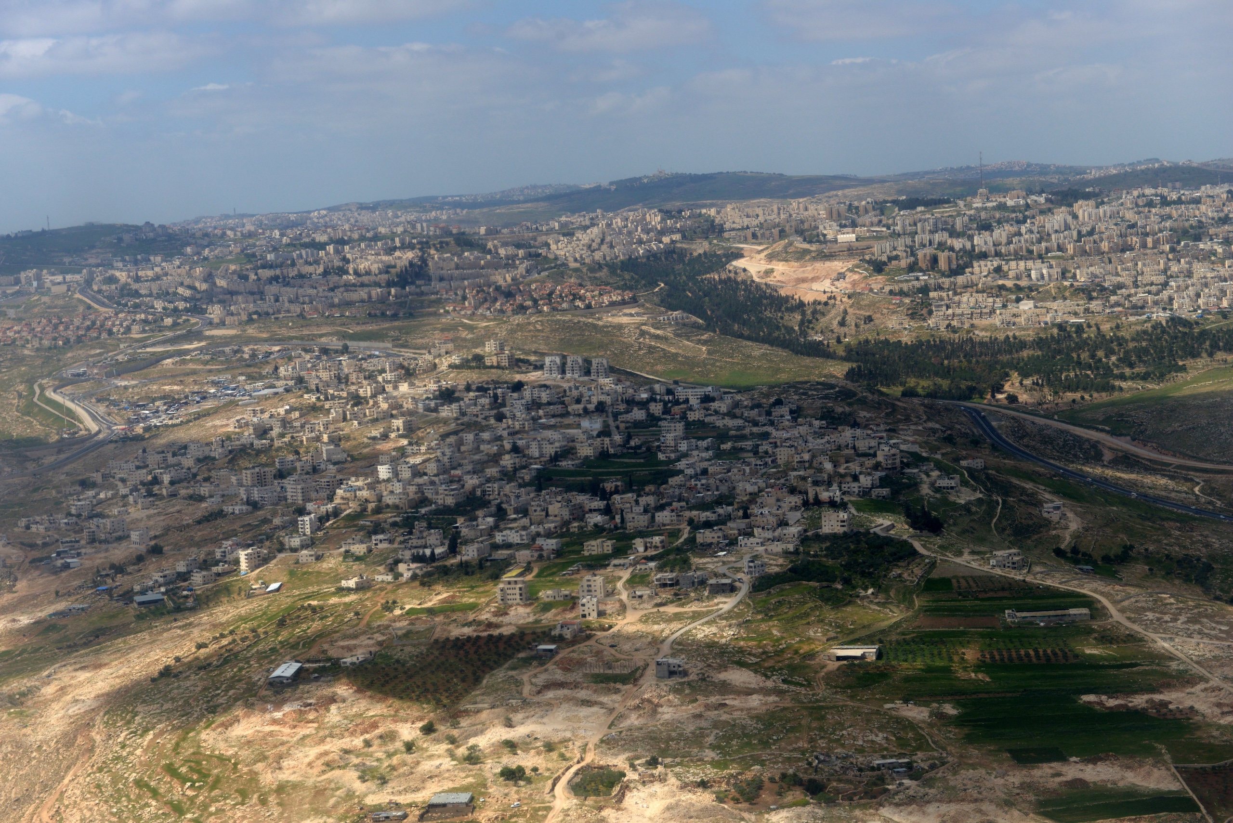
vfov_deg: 19.5
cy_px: 412
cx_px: 616
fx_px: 2398
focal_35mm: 70
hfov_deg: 28.8
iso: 500
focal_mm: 70
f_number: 8
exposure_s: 1/2500
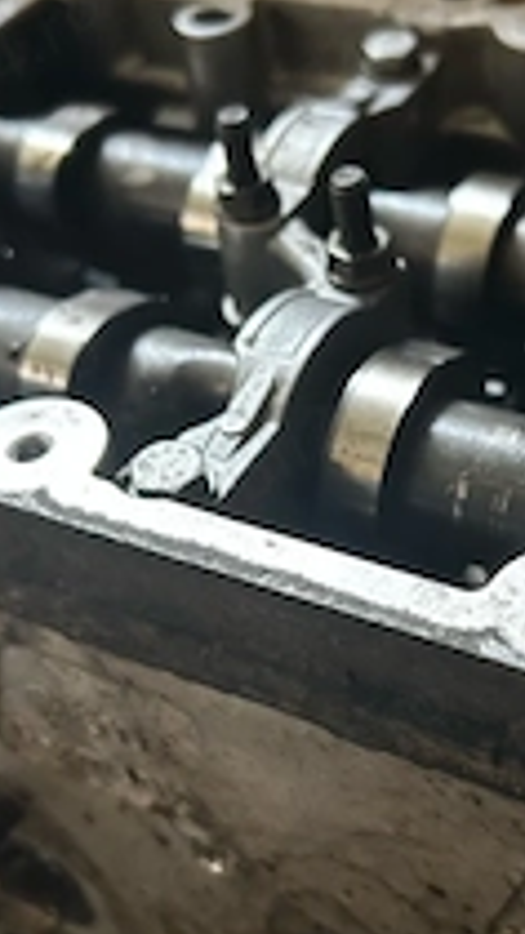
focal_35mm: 54
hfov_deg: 22.0
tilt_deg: -52.7
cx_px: 392
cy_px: 498
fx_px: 1337
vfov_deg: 38.5
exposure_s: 1/58
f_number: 1.5
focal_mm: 5.7
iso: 500
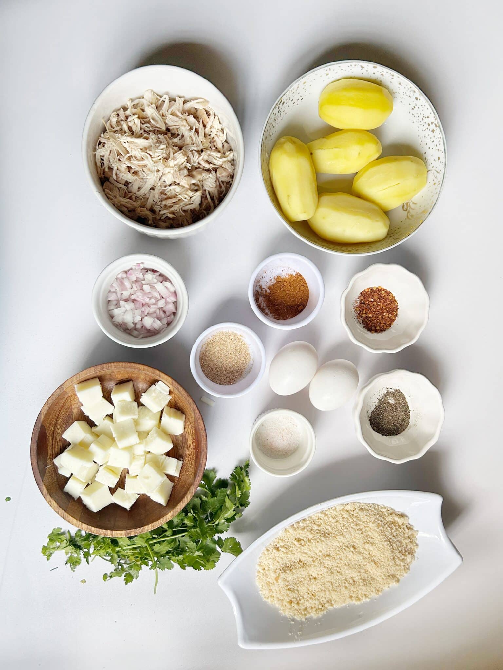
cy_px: 335
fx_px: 504
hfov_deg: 53.1
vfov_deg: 67.3
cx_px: 252
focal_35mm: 26
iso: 200
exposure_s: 1/60
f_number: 1.5
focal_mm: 5.7
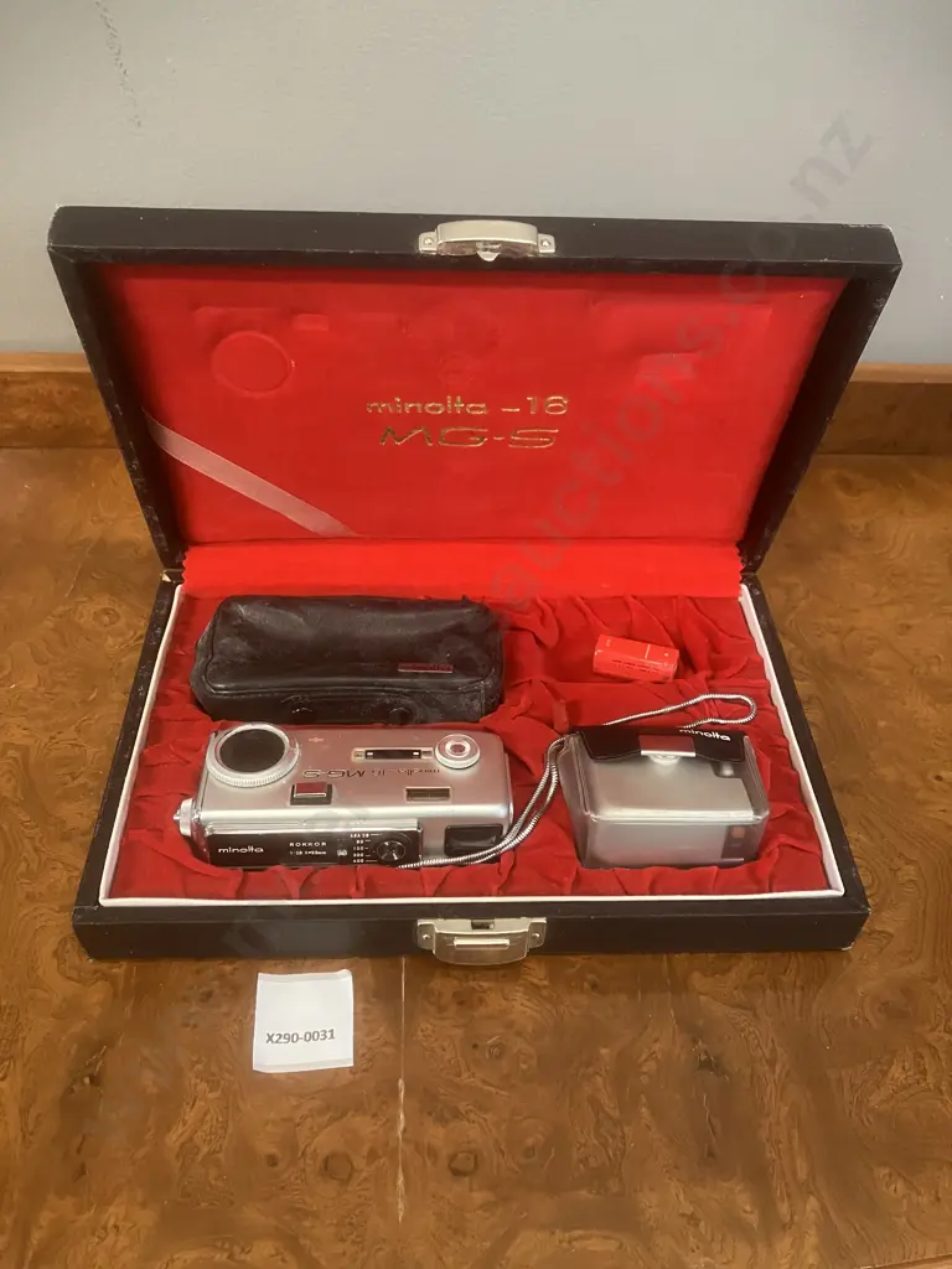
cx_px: 476
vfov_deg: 63.4
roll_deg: -3.4
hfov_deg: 49.7
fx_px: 1027
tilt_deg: -43.3
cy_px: 634
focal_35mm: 28
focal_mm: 3.99
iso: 320
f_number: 1.8
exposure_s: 1/33
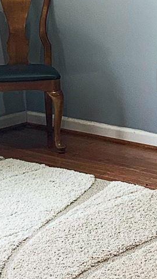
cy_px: 33
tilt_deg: -8.2
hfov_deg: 8.9
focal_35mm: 137
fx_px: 1013
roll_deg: +2.8
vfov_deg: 15.5
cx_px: 107
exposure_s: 1/60
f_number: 1.8
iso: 64
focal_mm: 4.25
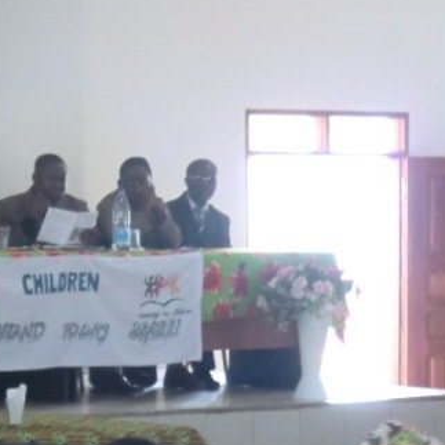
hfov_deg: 9.3
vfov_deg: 9.6
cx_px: -252
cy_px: 299
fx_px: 2647
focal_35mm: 182
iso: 800
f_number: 4.4
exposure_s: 1/30
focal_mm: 11.6
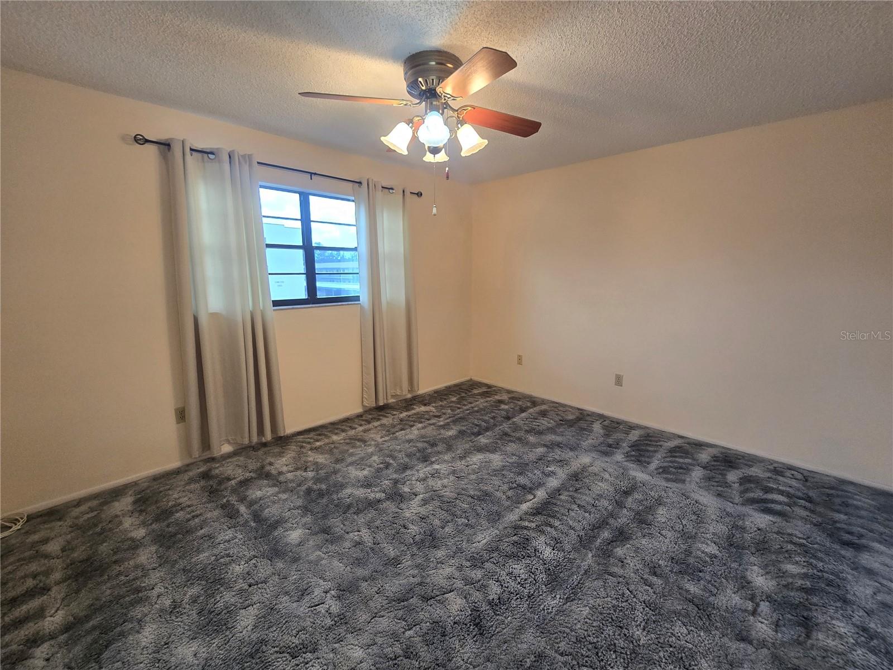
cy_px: 335
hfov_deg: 106.2
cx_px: 446
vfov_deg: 89.9
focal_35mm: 13
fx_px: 335
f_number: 2.2
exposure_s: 1/60
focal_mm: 2.2
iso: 200
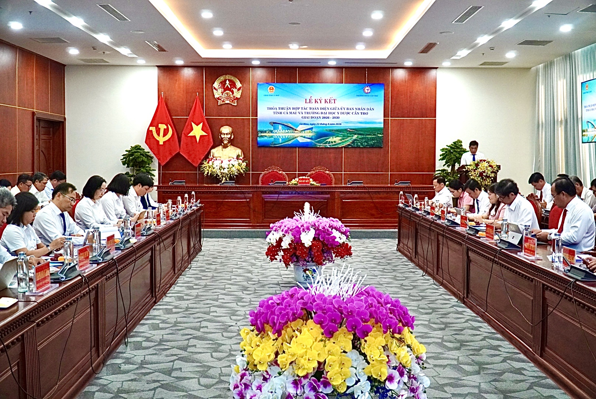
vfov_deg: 38.4
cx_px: 298
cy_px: 200
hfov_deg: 55.1
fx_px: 572
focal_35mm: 34
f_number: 4
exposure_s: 1/160
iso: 2000
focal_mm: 23
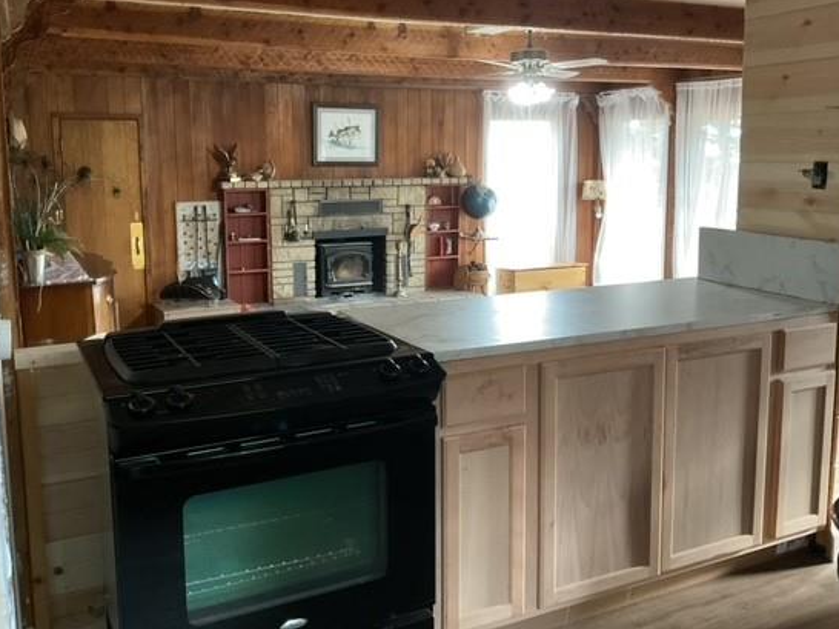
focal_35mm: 34
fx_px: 824
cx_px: 410
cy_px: 261
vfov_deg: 41.6
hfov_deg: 54.0
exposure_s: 1/30
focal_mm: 3
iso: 250
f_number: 1.8
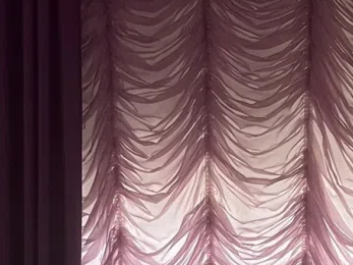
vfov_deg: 29.4
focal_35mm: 48
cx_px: 259
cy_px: 219
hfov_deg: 38.8
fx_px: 489
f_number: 1.6
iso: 320
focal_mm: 5.1
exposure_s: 1/50
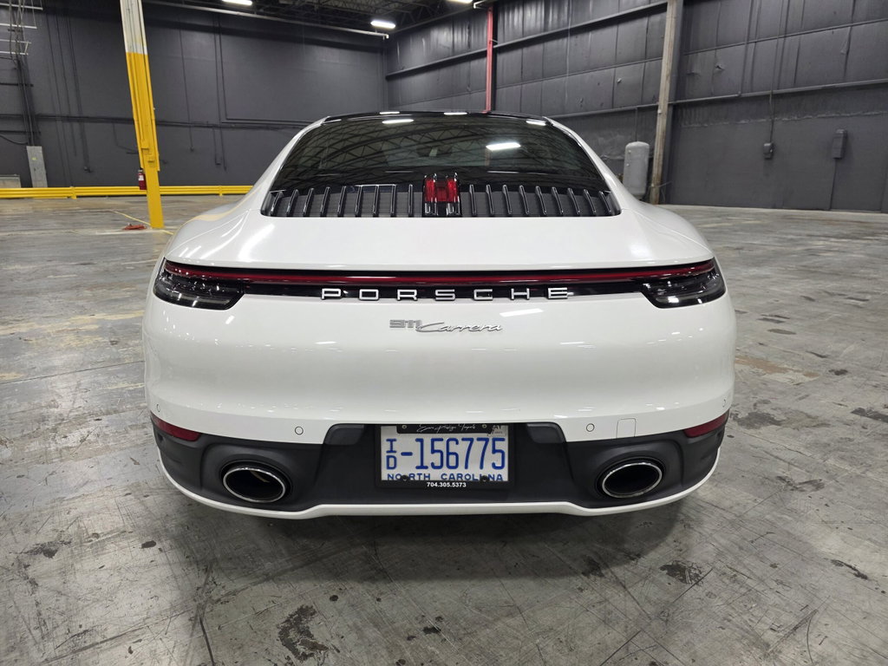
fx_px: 590
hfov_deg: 73.9
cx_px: 444
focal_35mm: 23
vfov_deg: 58.9
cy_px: 333
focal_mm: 6.3
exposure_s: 1/120
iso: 250
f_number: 1.7
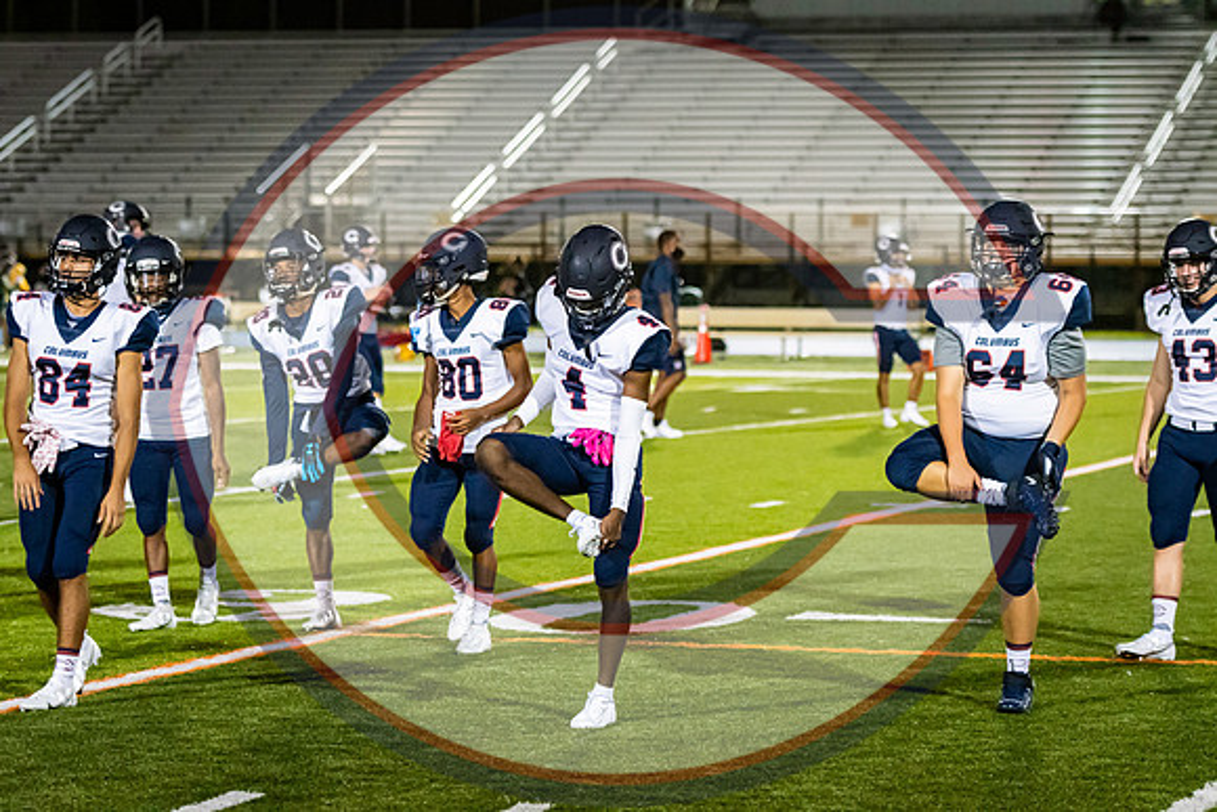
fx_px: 4666
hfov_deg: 14.9
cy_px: 406
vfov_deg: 9.9
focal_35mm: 138
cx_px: 608
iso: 8000
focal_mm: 92
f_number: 2.8
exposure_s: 1/2000
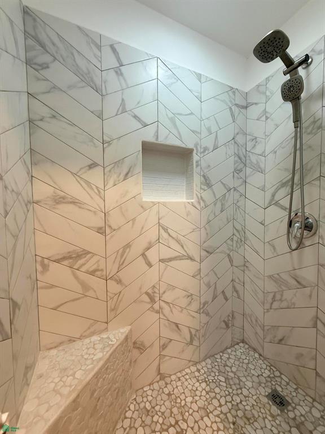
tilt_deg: -1.3
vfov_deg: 102.1
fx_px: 175
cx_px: 162
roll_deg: +1.2
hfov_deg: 85.7
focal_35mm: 14
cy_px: 217
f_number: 2.2
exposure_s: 1/60
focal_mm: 2.22
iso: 200
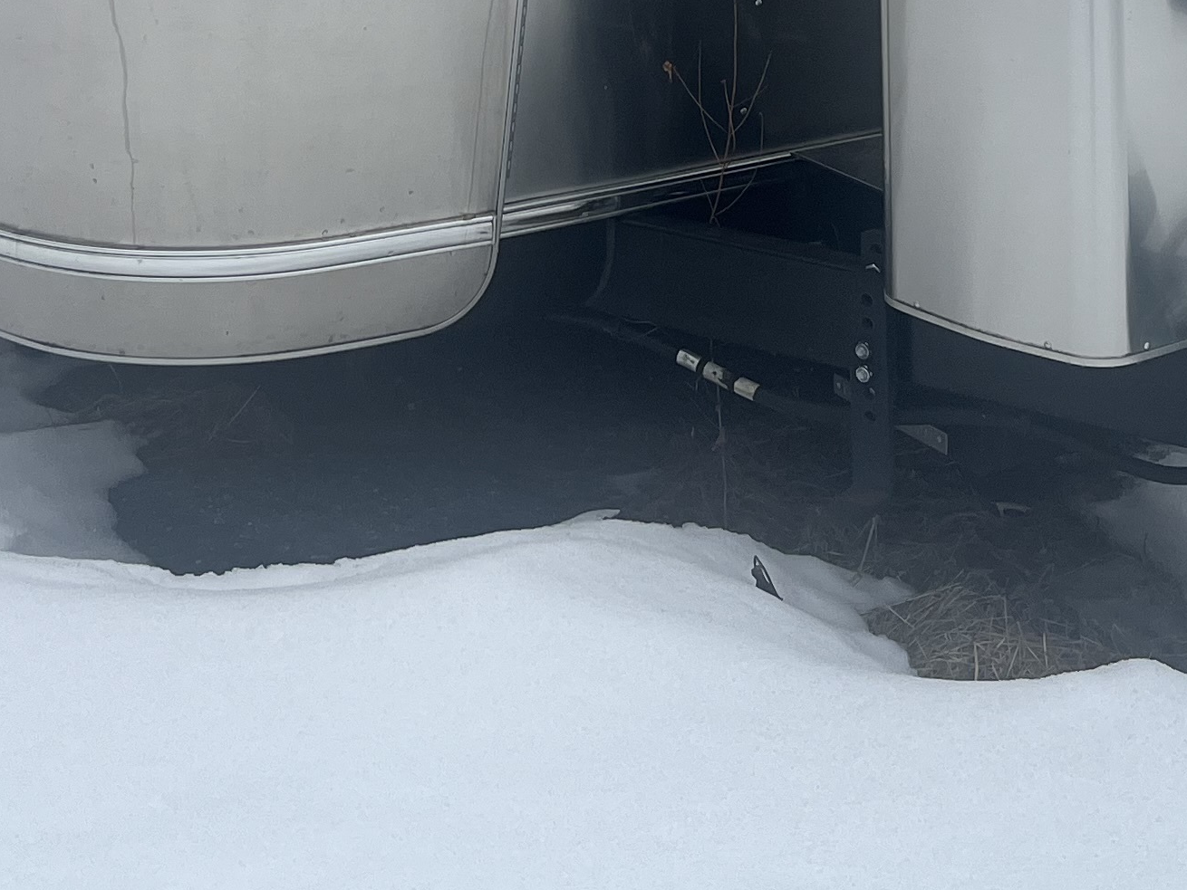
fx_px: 2744
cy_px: -403
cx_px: 429
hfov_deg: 24.3
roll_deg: +0.5
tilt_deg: -6.2
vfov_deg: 16.9
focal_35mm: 80
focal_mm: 5.1
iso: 50
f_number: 1.6
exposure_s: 1/2268
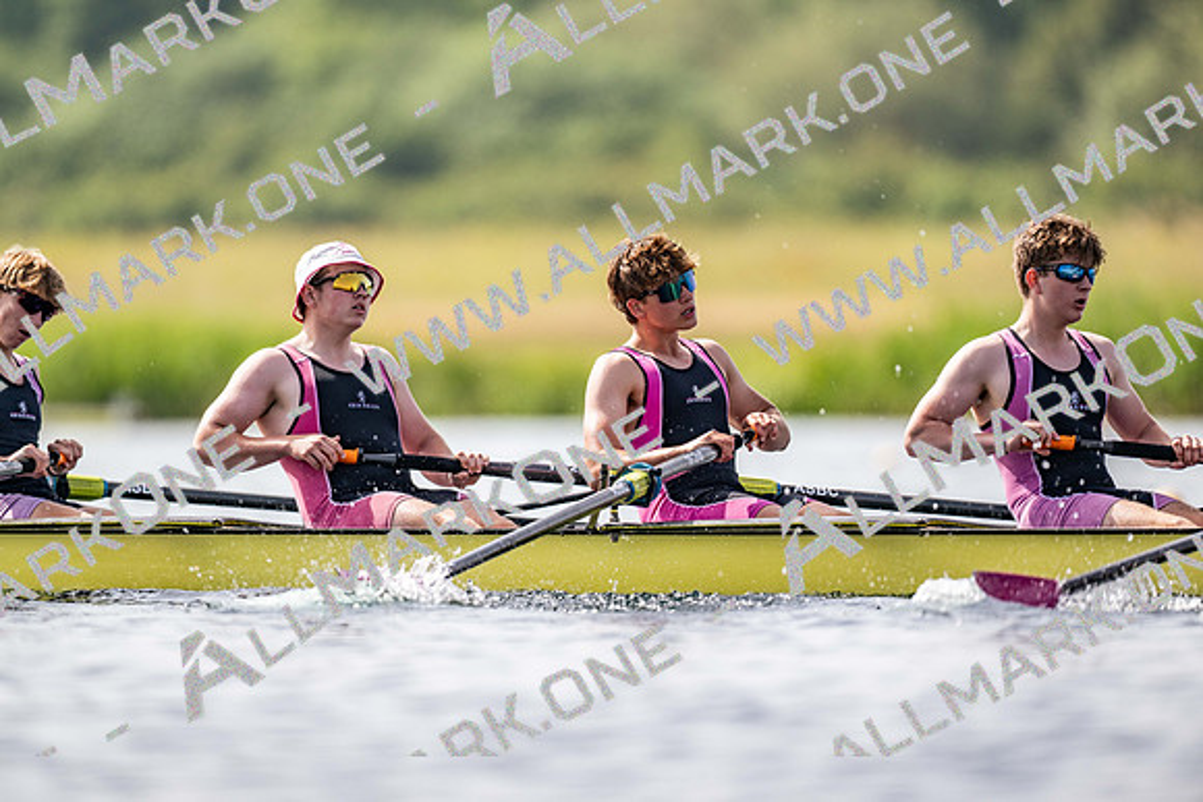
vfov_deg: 2.3
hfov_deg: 3.4
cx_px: 602
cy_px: 401
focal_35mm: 600
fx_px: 20054
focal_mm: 600
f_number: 4
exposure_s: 1/2500
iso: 200
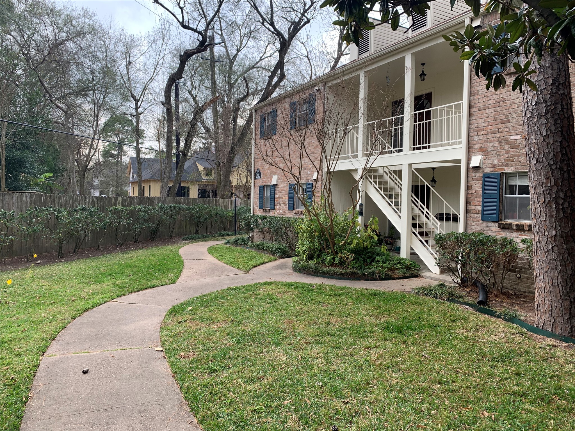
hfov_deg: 67.3
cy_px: 216
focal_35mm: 26
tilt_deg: -1.0
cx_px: 288
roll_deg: -2.0
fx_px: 432
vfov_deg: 53.1
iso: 25
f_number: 1.8
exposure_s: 1/149
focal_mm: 4.25
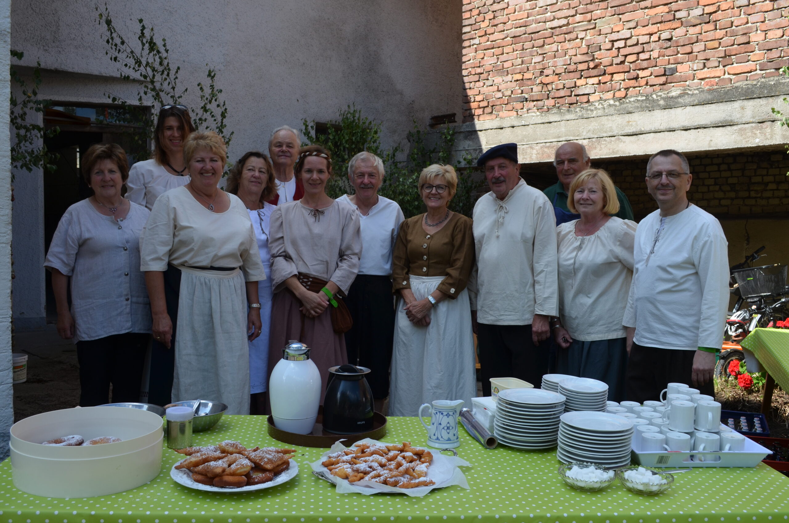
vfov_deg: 39.8
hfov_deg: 57.3
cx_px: 394
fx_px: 722
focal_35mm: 33
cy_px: 262
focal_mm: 22
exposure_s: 1/250
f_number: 8
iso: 200
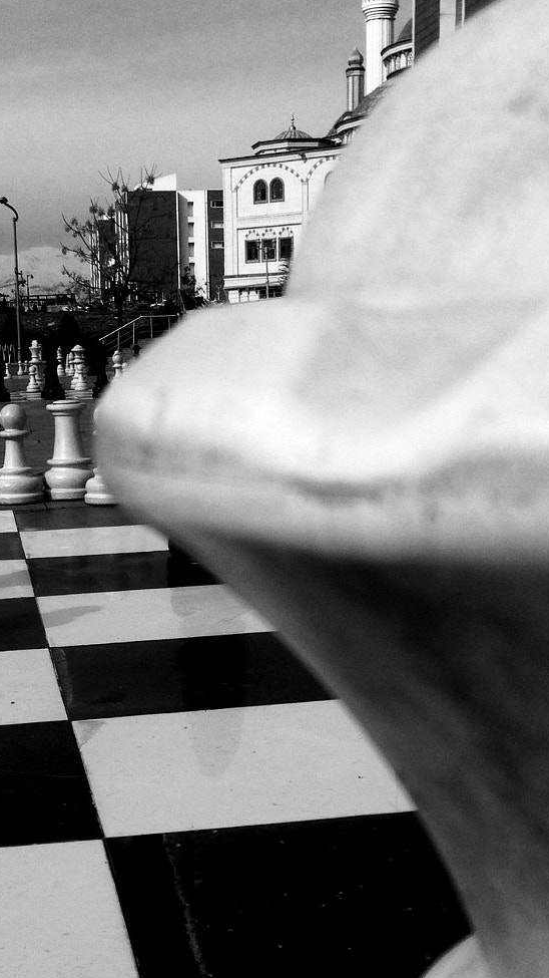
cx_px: 170
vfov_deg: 35.1
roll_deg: +0.6
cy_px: 651
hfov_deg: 20.3
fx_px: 1528
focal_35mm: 59
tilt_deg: -7.9
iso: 50
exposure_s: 1/2584
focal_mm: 4.12
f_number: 2.4
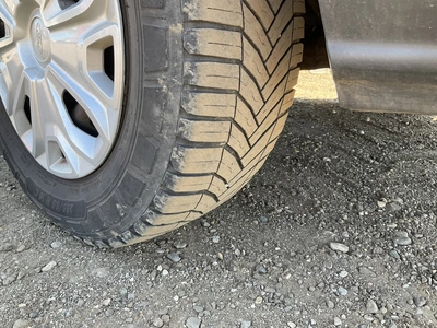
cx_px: 218
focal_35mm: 29
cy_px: 164
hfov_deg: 61.7
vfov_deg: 48.2
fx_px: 366
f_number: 1.8
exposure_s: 1/122
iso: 32
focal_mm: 3
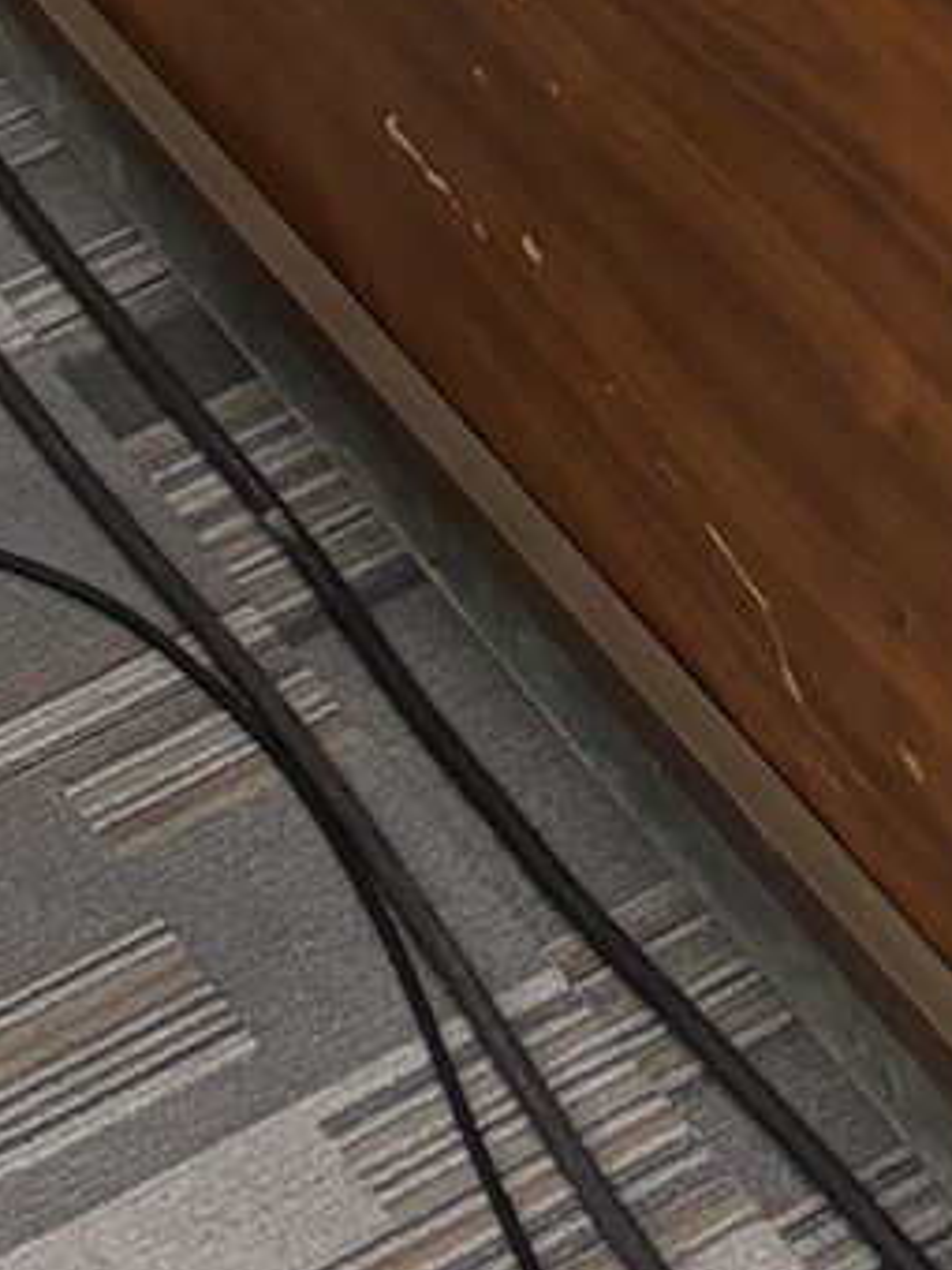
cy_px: -2286
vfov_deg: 10.2
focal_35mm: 153
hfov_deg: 9.6
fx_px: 5610
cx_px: 37
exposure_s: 1/50
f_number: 1.6
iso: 320
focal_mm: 5.96
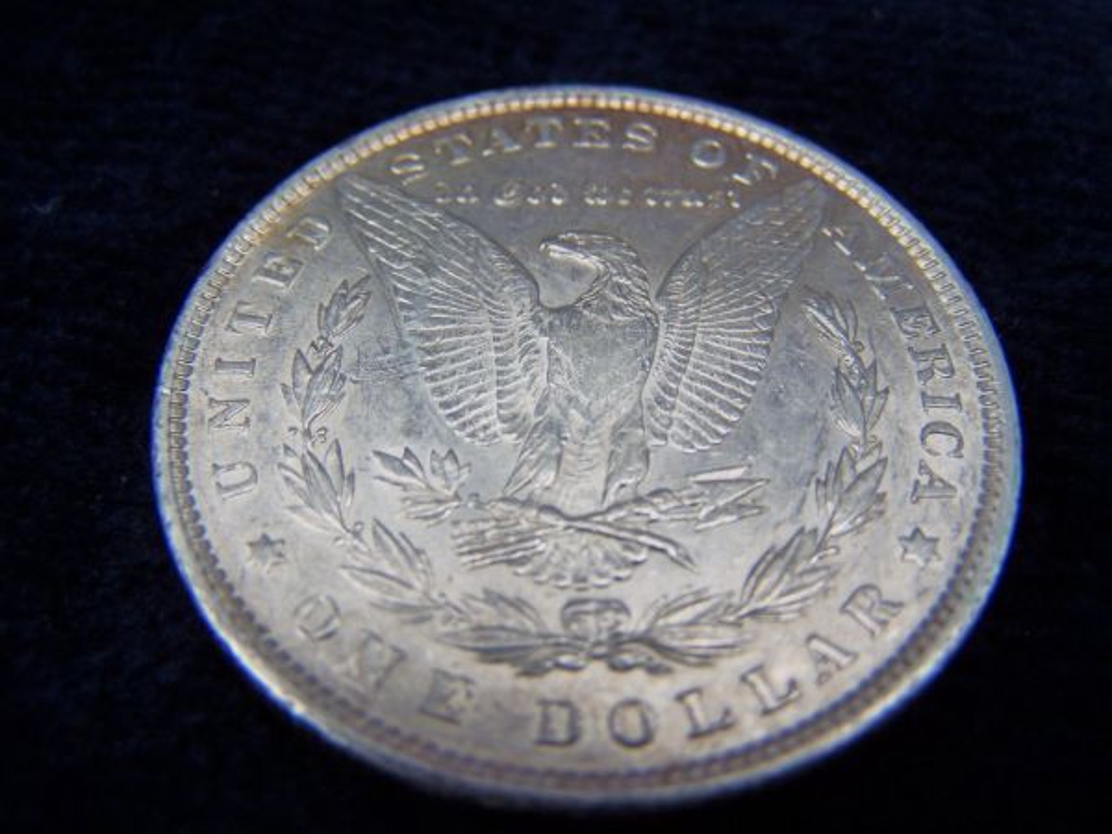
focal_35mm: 38
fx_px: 1221
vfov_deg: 37.7
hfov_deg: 49.0
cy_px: 417
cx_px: 556
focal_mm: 6.3
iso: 80
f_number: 2.8
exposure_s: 1/90
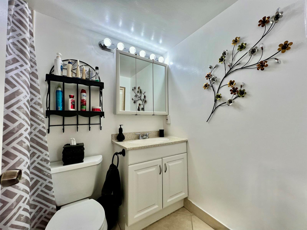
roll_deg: +0.1
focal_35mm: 13
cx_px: 154
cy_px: 115
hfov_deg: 106.2
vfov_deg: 89.9
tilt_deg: +1.3
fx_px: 115
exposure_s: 1/120
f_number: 1.8
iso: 50
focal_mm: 1.57
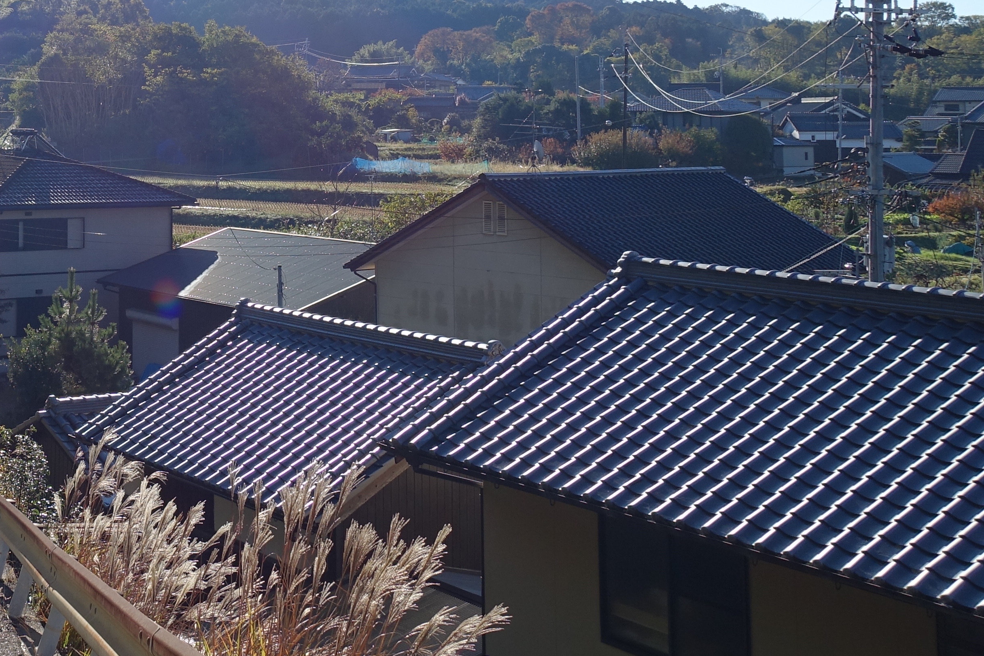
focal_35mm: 54
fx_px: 1476
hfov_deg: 34.6
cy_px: -15
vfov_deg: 23.9
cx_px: 83
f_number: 4
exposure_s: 1/100
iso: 125
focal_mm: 8.8
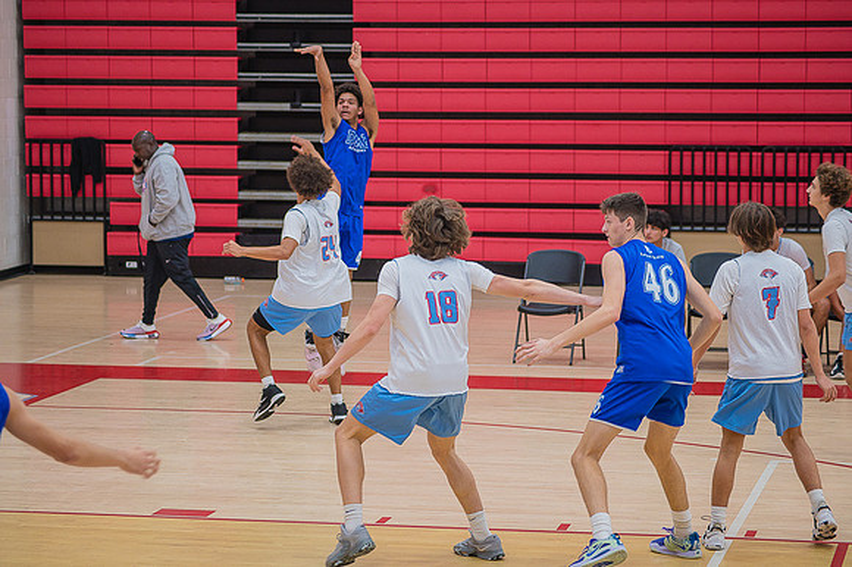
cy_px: 284
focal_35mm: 120
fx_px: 2838
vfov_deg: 11.4
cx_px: 426
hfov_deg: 17.1
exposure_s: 1/250
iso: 1000
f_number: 4.8
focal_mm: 120
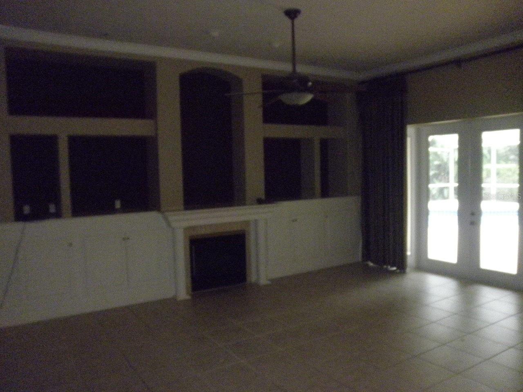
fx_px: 423
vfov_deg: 49.7
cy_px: 196
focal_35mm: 28
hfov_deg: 63.4
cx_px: 262
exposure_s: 1/30
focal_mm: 5
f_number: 8.5
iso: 1000
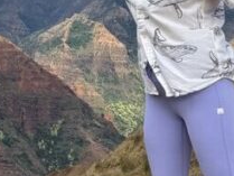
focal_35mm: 88
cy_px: 78
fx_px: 595
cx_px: -15
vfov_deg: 16.8
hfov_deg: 21.3
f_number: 1.78
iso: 80
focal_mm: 6.76
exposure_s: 1/6410
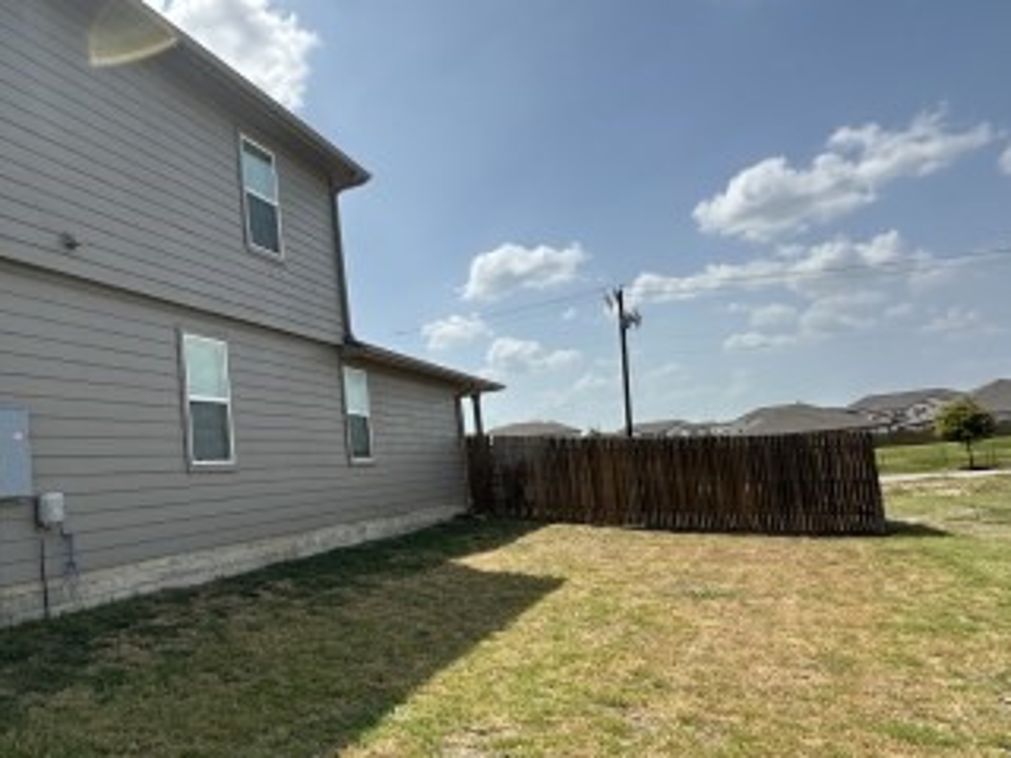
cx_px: 240
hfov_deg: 59.7
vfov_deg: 49.6
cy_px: 430
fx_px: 818
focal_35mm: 28
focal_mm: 2.22
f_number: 2.2
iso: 50
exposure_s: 1/1490
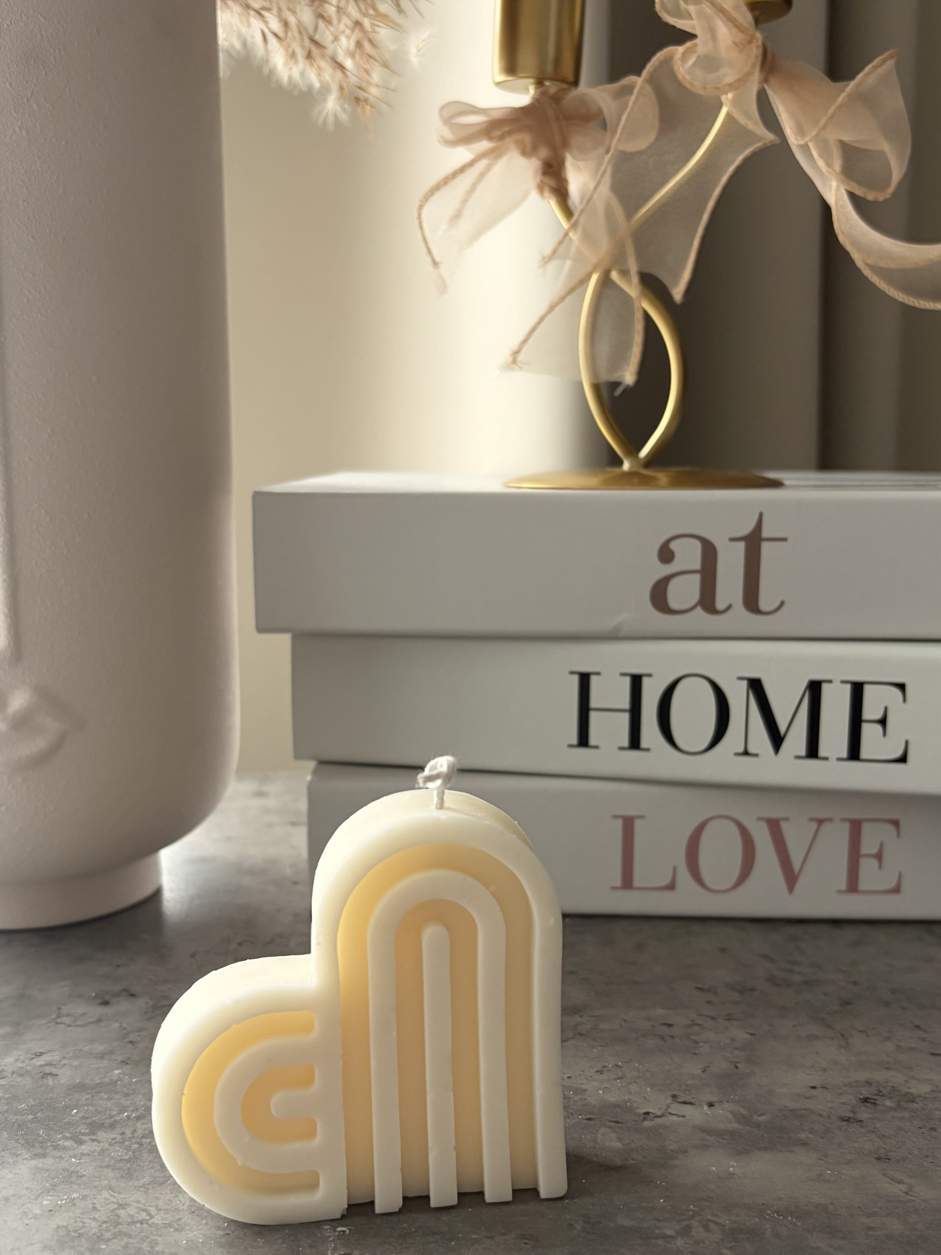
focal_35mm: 35
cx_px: 444
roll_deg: +0.6
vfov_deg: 52.6
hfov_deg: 40.7
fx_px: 1269
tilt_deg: -10.6
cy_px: 684
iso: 125
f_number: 1.6
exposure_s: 1/122
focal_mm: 5.96
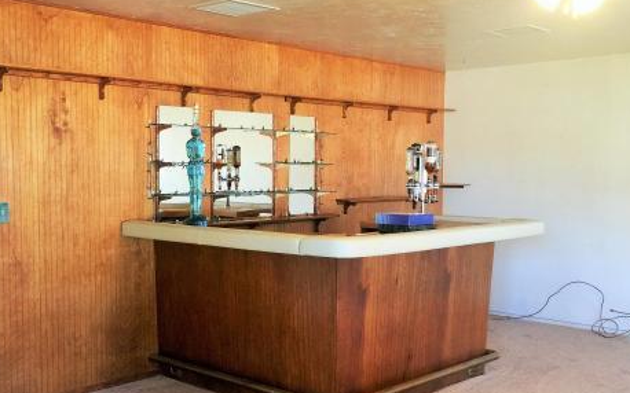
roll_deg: -1.0
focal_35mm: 43
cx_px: 296
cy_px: 227
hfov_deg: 46.2
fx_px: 738
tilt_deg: -4.0
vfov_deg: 29.8
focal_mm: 4.15
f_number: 2.2
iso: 64
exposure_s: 1/17
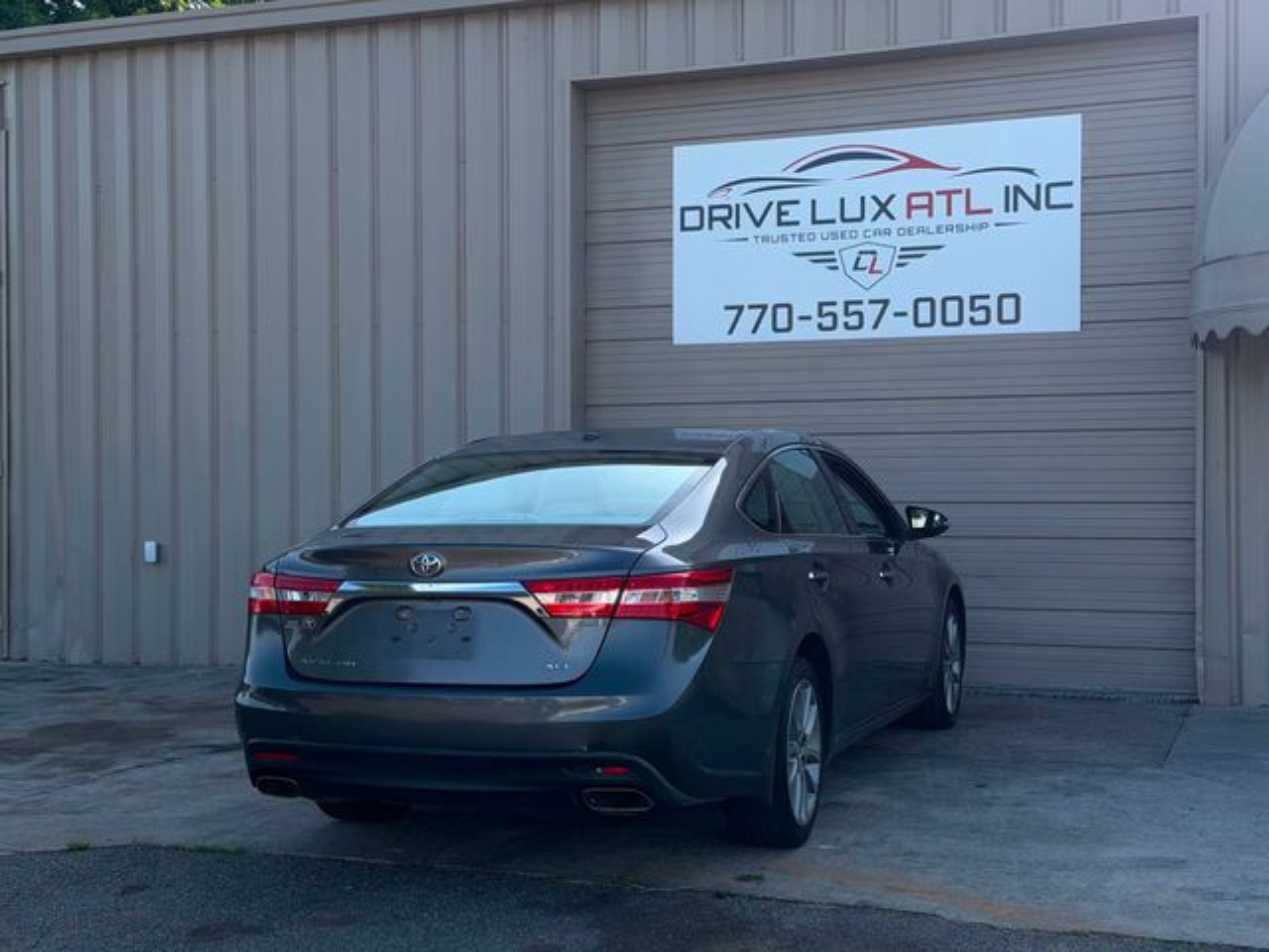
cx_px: 634
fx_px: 1760
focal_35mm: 48
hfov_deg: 39.7
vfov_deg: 30.3
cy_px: 476
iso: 80
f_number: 1.78
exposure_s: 1/2208
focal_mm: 6.76
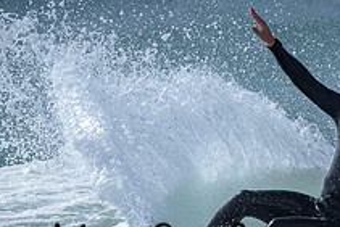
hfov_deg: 0.9
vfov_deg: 0.6
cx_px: 221
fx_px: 20801
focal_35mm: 2201
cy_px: 234
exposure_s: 1/2000
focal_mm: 800
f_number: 6.3
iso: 125
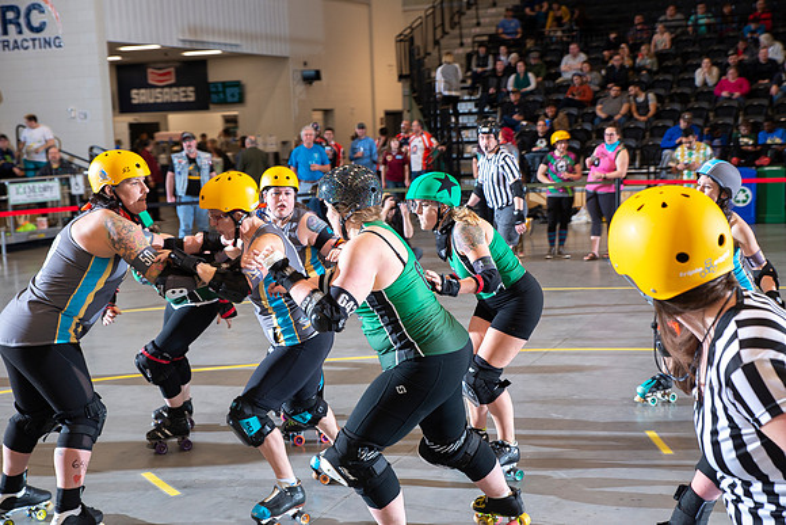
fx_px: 1136
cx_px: 393
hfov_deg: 38.2
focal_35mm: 52
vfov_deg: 26.0
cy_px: 262
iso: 640
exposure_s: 1/160
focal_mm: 52
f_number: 5.6
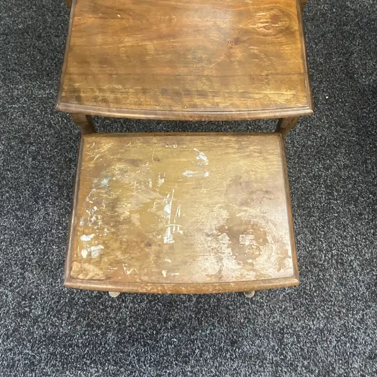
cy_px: 79
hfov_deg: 41.9
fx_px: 493
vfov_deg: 40.3
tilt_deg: -60.1
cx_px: 184
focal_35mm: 40
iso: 250
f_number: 1.8
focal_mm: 3.99
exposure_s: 1/33
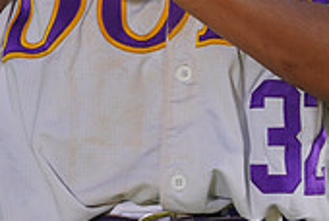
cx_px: 220
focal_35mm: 970
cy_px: -211
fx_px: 8880
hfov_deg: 2.1
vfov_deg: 1.4
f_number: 9
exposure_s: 1/250
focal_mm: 285
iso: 100
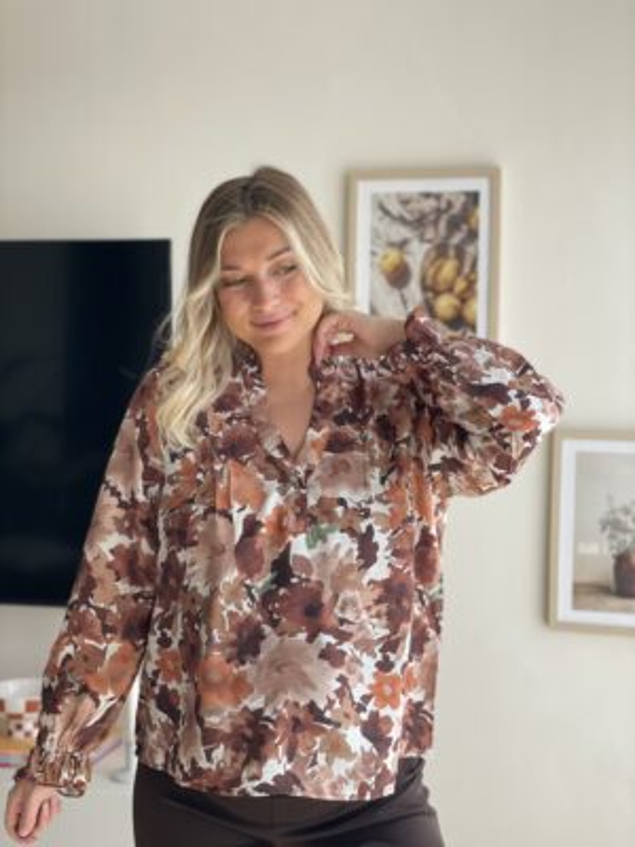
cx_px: 318
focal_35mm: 52
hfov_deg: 28.0
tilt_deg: -1.9
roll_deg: +0.1
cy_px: 424
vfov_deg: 36.8
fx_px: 1272
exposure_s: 1/285
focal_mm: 6
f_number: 2
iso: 32
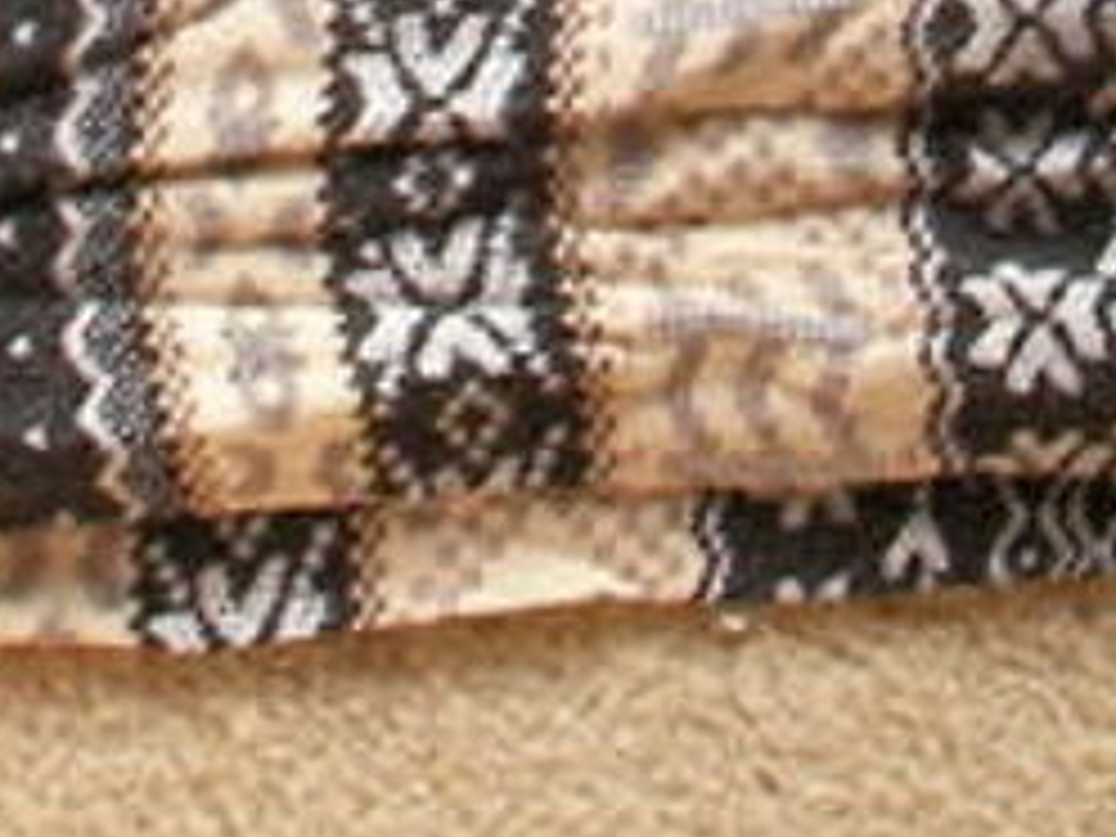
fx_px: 5320
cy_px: -382
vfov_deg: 8.8
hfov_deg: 12.0
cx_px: 526
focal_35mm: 165
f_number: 3.5
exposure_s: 1/21.8
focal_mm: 6.3
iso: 100
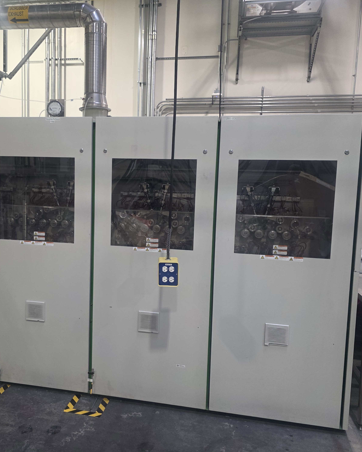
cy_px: 226
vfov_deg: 58.8
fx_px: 402
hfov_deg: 48.2
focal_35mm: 30
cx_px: 144
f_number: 1.7
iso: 320
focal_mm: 6.3
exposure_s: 1/120
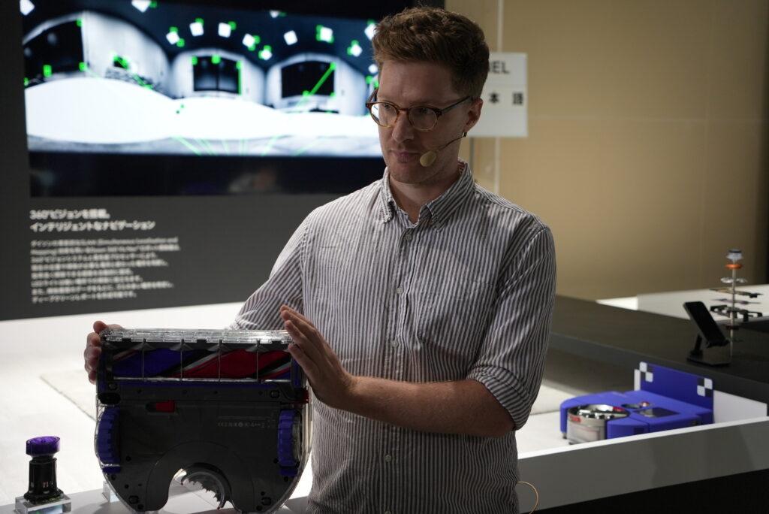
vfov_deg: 29.3
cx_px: 384
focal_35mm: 46
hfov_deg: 42.7
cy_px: 257
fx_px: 983
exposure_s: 1/125
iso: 1000
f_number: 3.5
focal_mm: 46
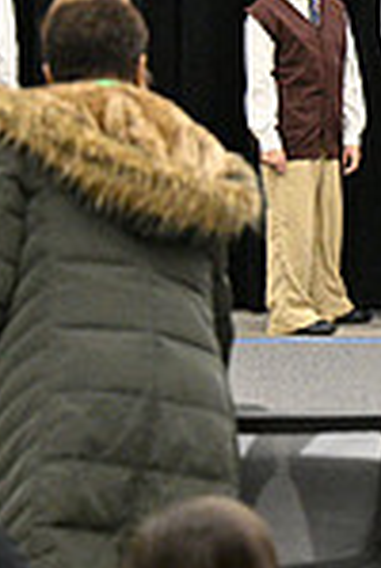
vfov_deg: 7.5
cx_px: 1013
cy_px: 59
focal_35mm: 272
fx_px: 4298
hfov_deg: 4.9
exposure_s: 1/640
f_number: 2.8
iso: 6400
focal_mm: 70
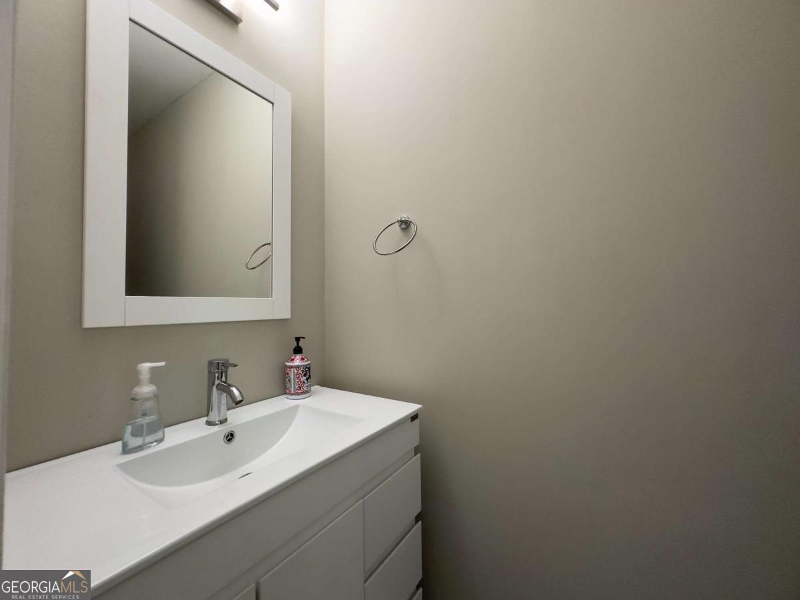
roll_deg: +0.3
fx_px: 324
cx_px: 400
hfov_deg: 102.1
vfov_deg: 85.7
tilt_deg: +1.6
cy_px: 300
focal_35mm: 14
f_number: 2.2
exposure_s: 1/120
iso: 250
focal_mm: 2.22
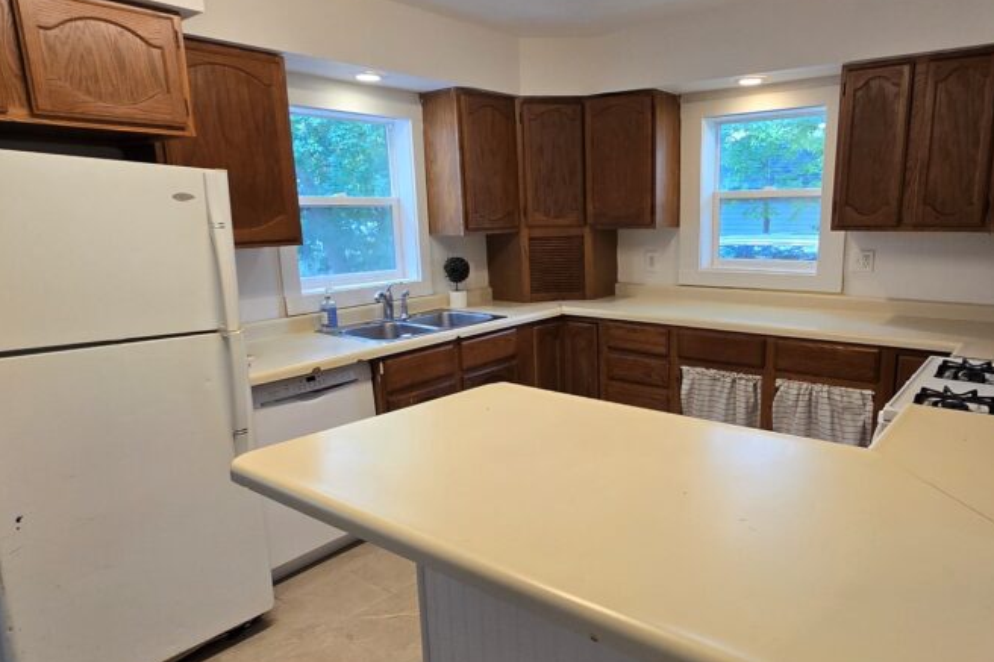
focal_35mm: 22
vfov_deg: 57.1
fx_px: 607
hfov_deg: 77.4
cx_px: 611
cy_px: 367
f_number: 2.2
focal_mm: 2.2
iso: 100
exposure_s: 1/60
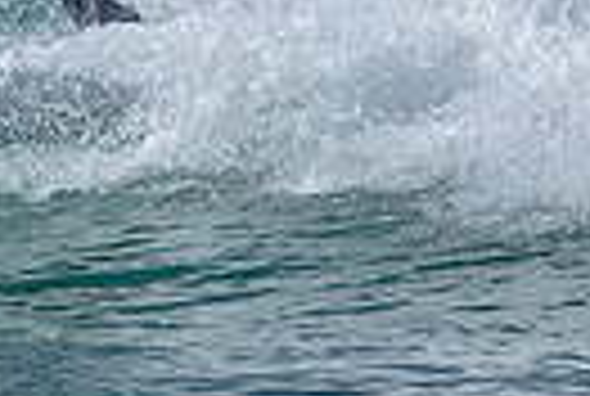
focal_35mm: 3535
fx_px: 58067
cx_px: -248
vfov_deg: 0.4
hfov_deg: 0.6
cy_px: -214
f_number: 6.3
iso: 280
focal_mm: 800
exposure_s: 1/2500
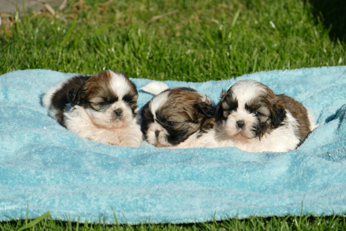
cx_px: 173
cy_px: 116
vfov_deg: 3.8
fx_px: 3470
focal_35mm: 361
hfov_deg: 5.7
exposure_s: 1/1600
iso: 125
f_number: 4.5
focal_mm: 131.62
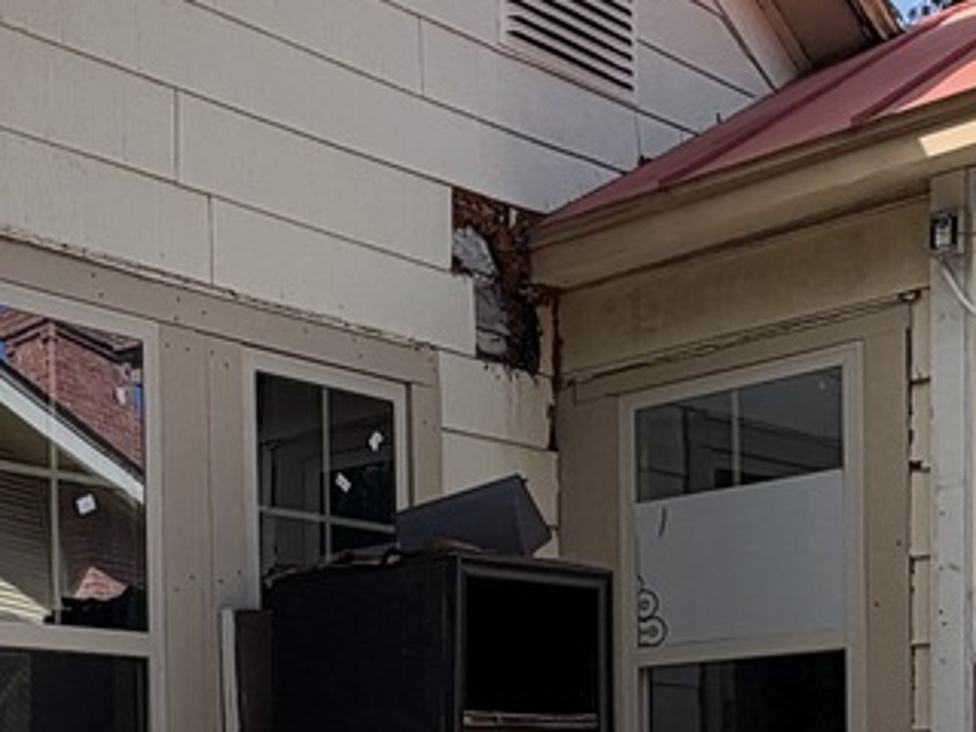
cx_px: -85
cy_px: 827
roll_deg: -0.2
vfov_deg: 21.9
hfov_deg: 28.1
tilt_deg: -1.6
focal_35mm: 63
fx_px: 1776
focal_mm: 2.22
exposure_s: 1/709
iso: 40
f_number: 2.2
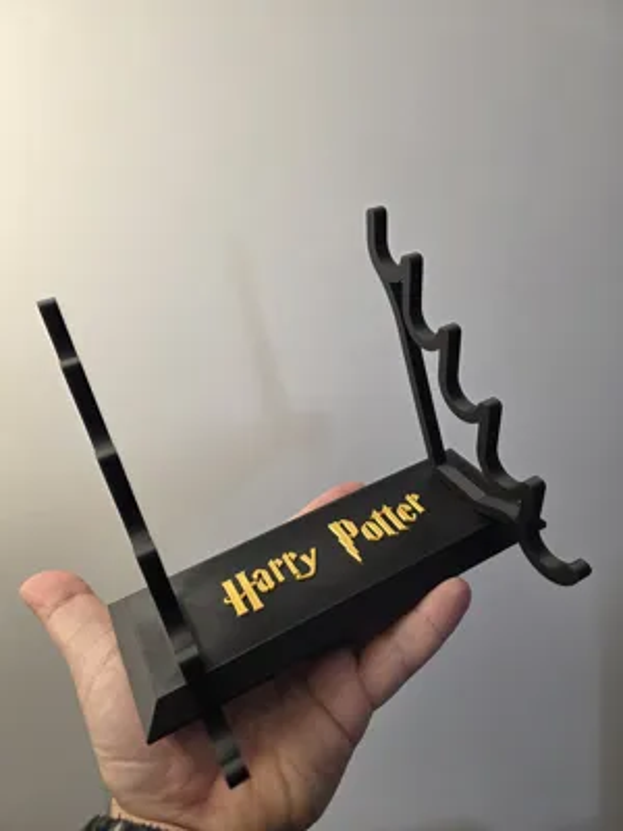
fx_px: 552
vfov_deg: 73.9
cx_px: 312
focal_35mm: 23
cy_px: 416
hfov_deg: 58.9
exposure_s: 1/100
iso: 125
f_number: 1.7
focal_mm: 6.3
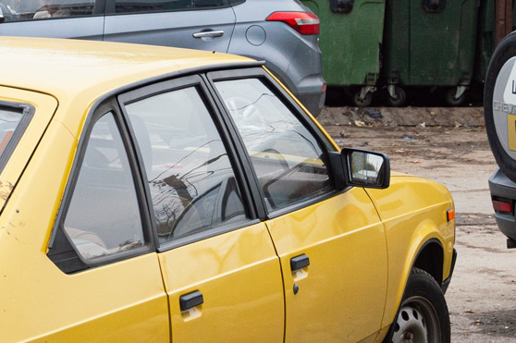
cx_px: -70
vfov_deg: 11.3
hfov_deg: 16.4
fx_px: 1733
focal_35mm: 121
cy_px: 278
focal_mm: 30
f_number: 5.6
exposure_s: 1/400
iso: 200
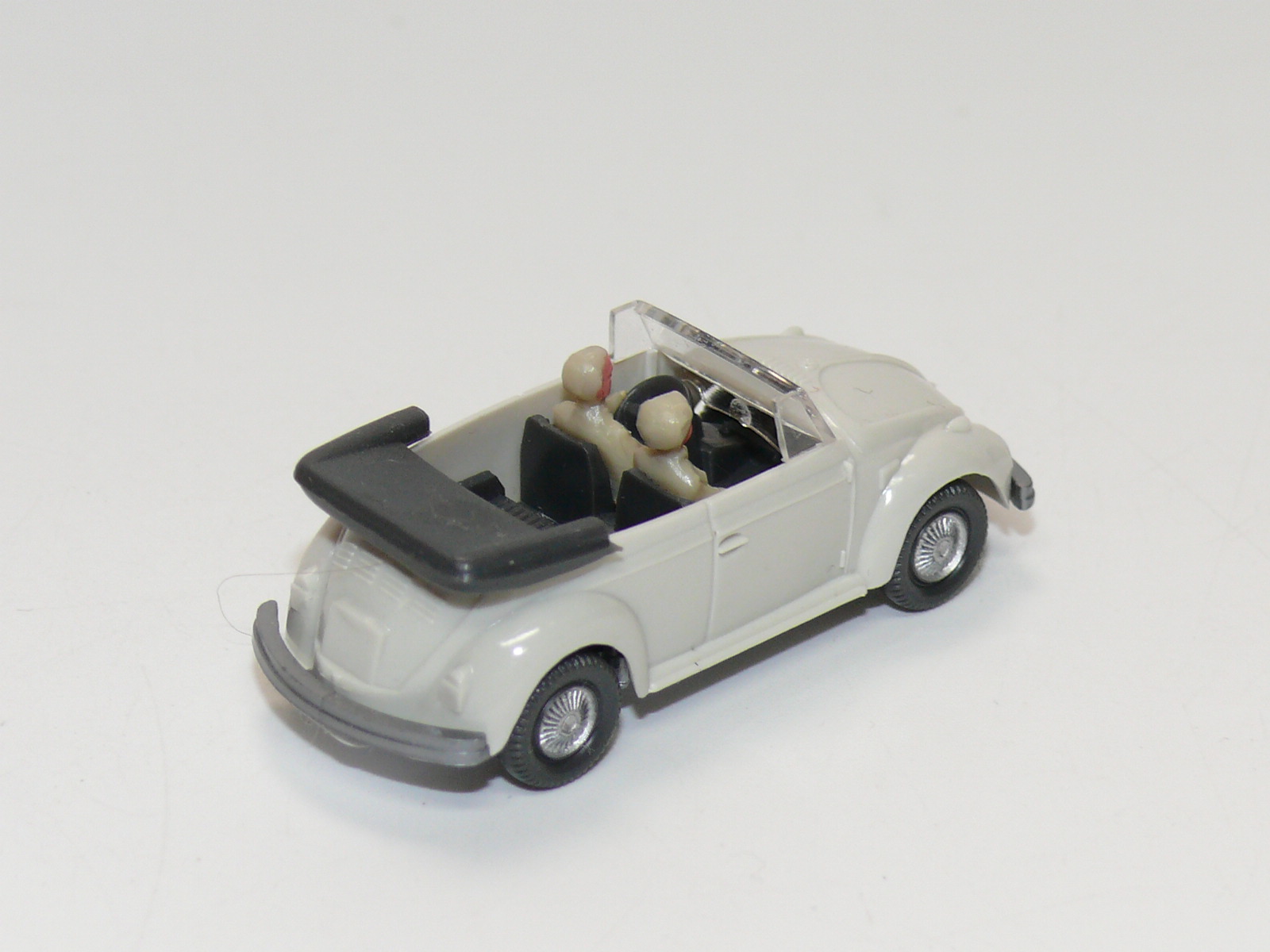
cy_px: 476
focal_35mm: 146
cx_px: 635
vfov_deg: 10.2
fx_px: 5356
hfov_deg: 13.5
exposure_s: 1/30
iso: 100
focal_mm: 17.3
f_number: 4
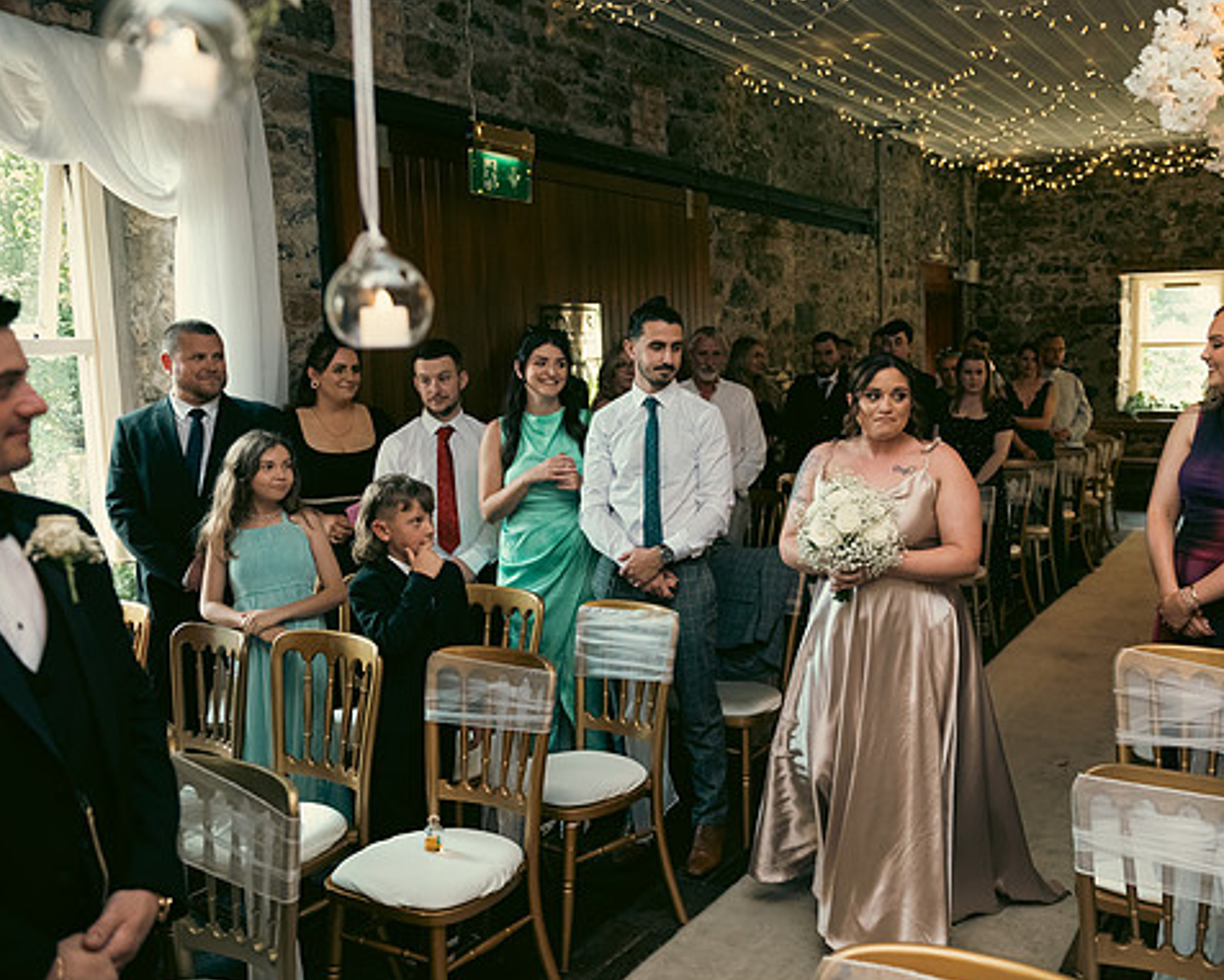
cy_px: 495
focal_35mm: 32
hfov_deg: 55.5
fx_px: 1159
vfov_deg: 45.8
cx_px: 697
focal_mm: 28
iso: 1250
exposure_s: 1/160
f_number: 3.5
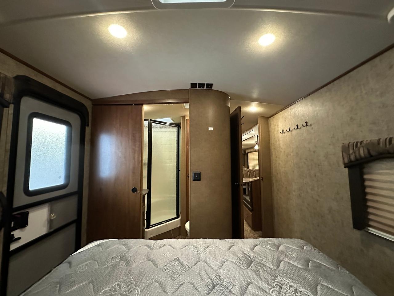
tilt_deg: +6.8
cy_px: 148
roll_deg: +1.2
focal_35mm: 14
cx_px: 197
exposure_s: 1/52
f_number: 2.2
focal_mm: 2.22
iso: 1250
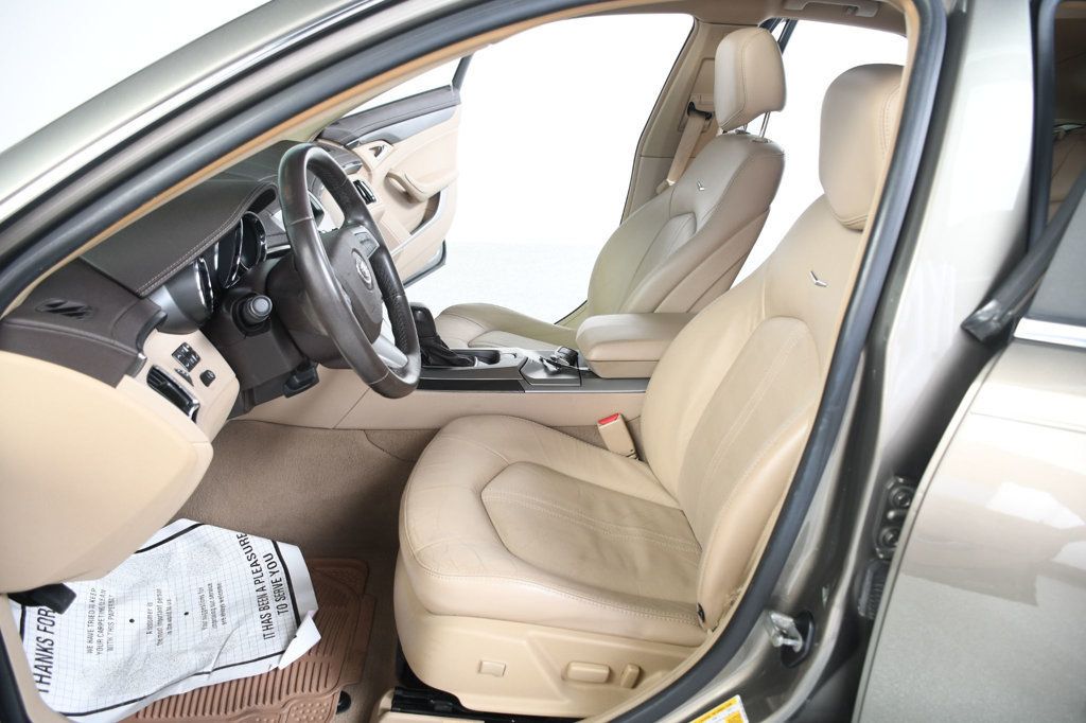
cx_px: 543
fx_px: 814
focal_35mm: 27
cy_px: 362
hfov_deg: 67.4
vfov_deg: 47.9
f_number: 3.5
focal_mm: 18
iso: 100
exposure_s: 1/160
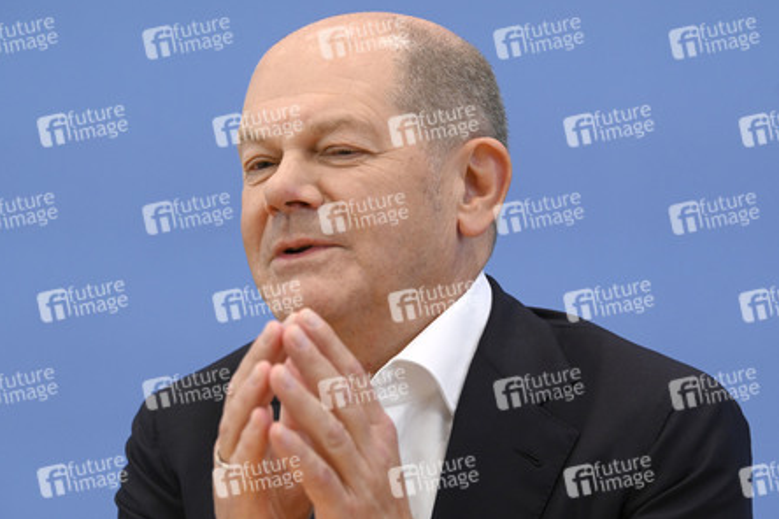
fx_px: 3072
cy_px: 258
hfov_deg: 14.4
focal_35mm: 142
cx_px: 387
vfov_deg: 9.7
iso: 3200
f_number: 5
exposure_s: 1/1000
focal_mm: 140
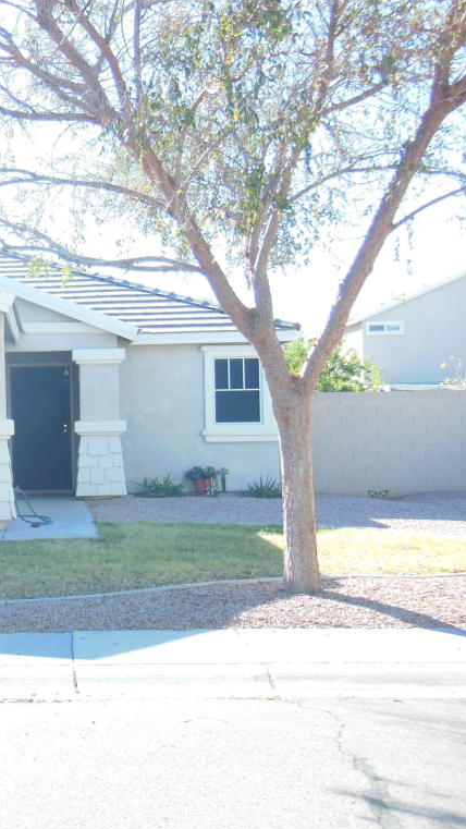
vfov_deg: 31.9
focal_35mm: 66
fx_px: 1450
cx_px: -88
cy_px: 416
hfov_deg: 17.4
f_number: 4.4
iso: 125
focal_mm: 8
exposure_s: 1/125
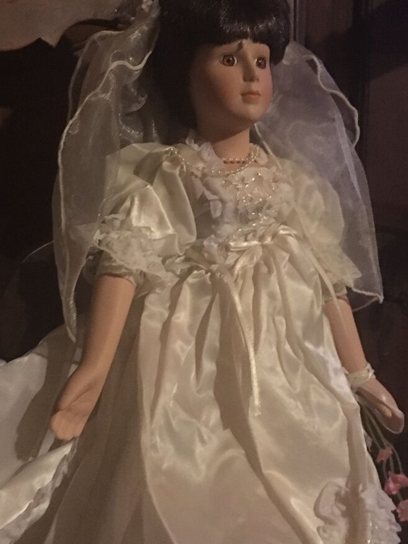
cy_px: 255
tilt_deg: -12.7
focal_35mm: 44
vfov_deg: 42.9
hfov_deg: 32.8
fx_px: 692
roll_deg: +1.9
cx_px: 171
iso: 640
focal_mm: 4.15
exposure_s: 1/17
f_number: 2.2
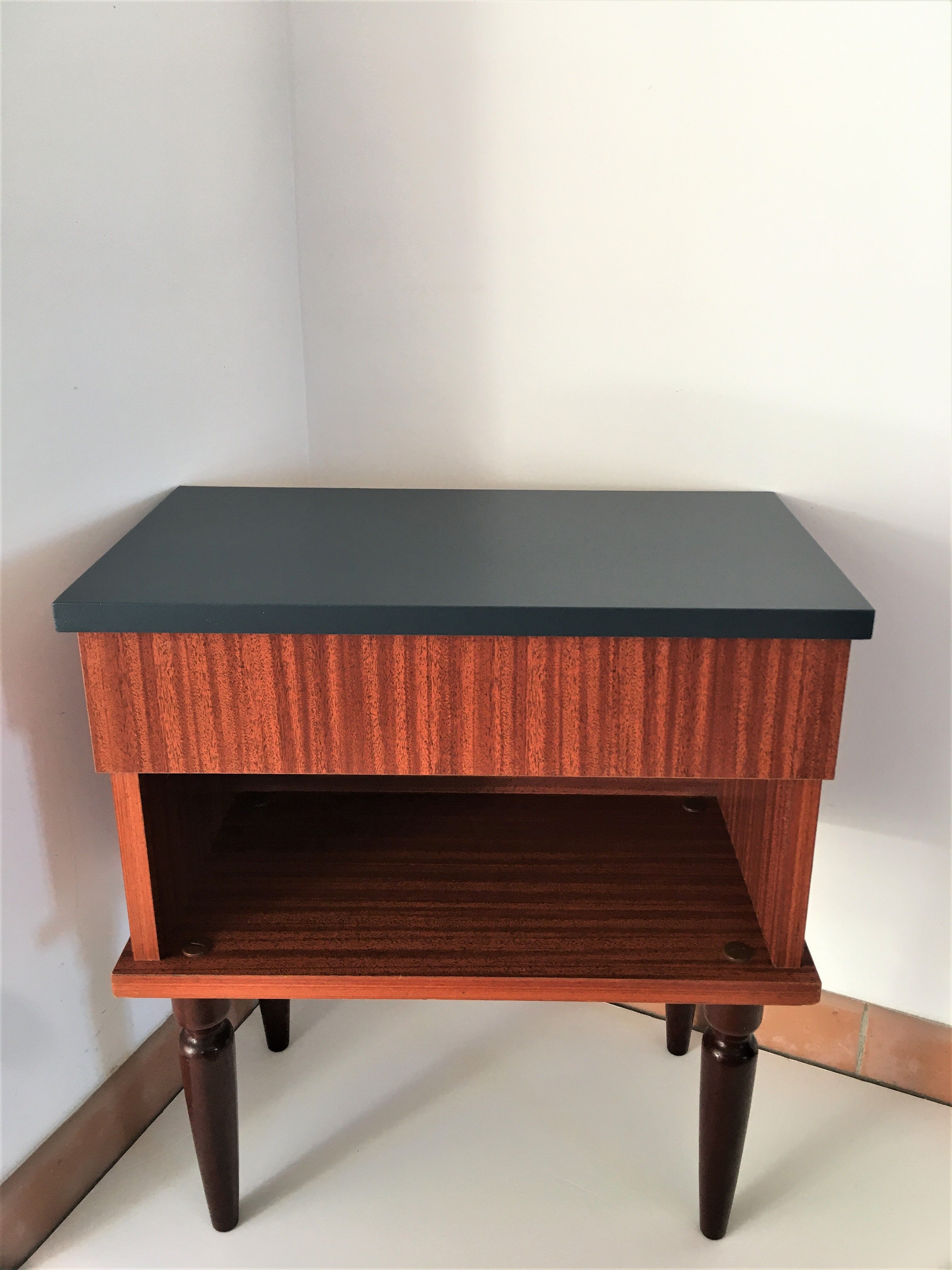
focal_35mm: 29
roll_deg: -0.4
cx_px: 476
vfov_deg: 61.7
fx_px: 1063
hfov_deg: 48.2
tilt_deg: -22.1
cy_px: 635
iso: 40
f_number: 2.2
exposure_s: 1/33
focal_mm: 4.15
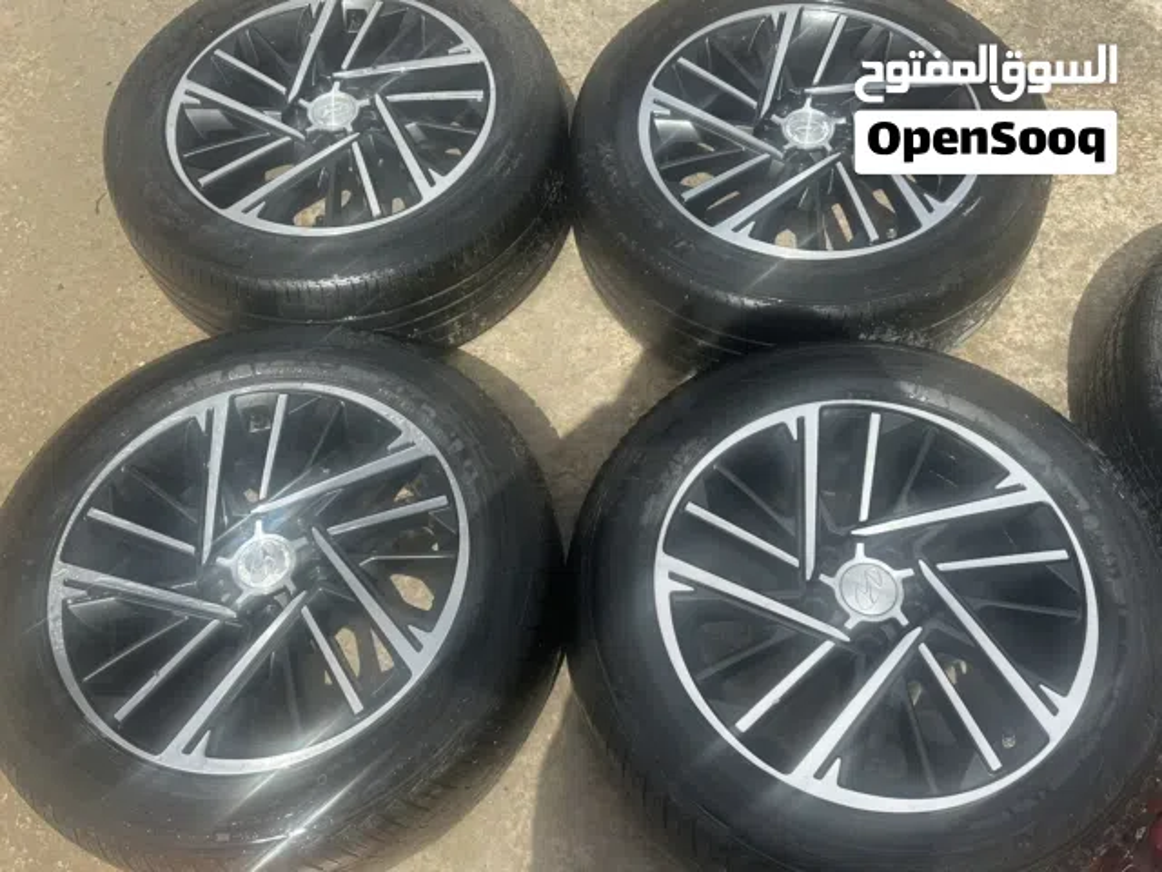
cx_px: 581
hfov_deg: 71.6
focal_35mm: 24
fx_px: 806
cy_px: 436
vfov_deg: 56.8
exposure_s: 1/4348
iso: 80
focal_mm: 6.86
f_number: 1.78
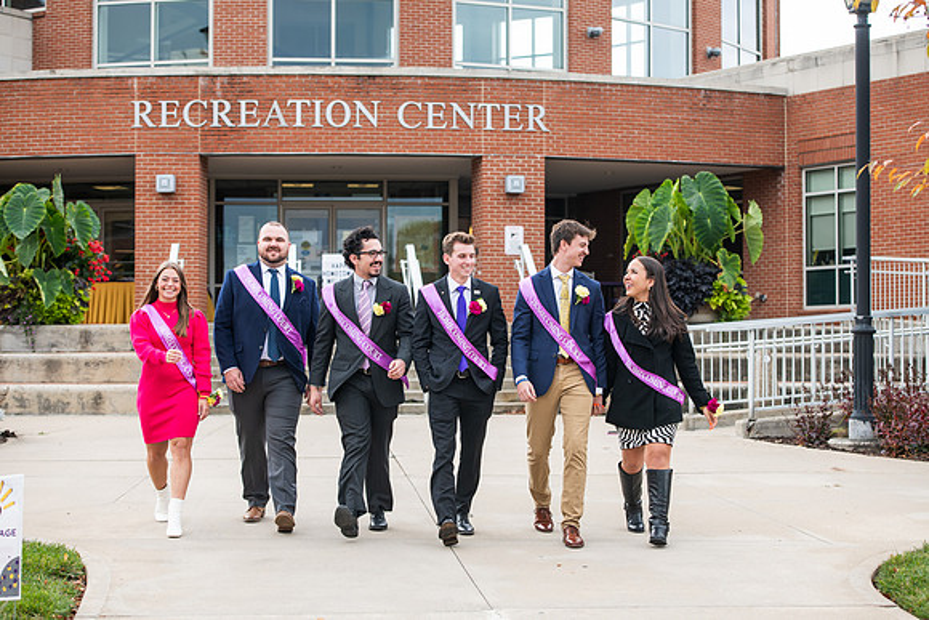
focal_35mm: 70
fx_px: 1807
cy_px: 310
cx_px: 464
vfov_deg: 19.5
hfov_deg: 28.8
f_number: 4.5
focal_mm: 70
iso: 250
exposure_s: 1/400
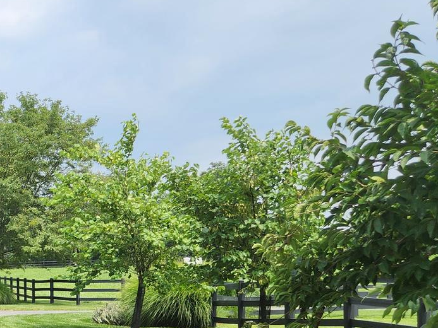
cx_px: -115
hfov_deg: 25.1
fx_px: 861
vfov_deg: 21.2
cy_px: 284
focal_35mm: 68
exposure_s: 1/1343
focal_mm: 5.4
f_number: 1.8
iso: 20
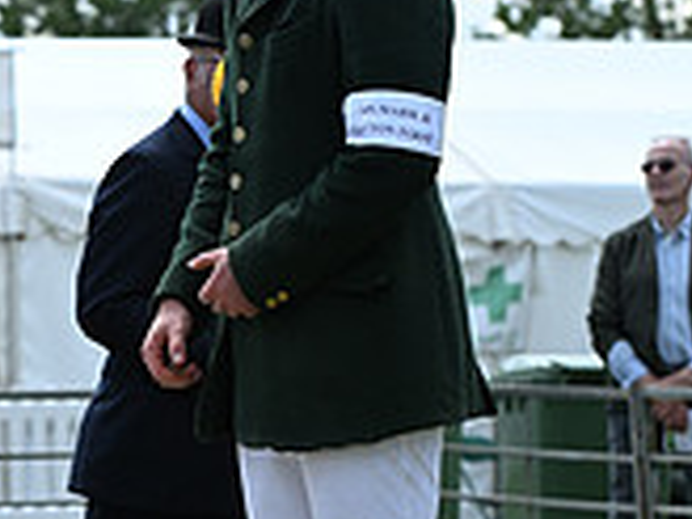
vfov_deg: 5.1
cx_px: -506
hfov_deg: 6.6
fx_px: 5857
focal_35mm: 293
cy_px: 382
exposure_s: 1/1250
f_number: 4.5
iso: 280
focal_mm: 86
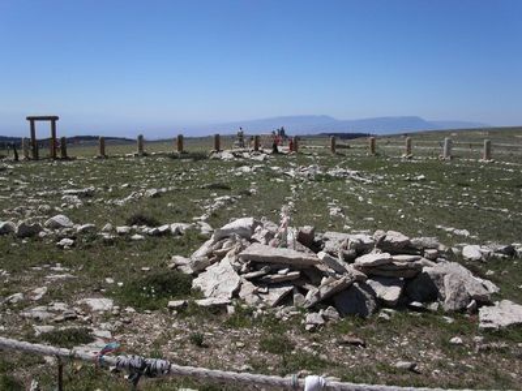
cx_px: 261
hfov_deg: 49.0
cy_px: 196
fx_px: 573
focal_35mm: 38
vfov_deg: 37.7
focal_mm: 7.8
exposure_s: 1/750
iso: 100
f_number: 8
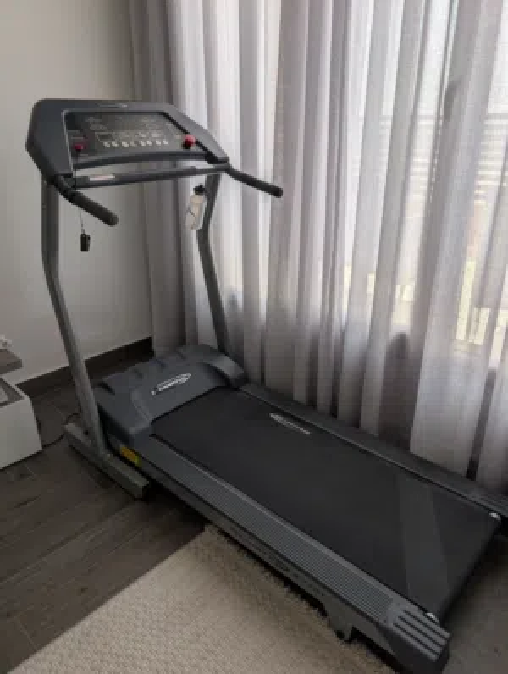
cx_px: 254
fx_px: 468
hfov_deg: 57.0
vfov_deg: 71.5
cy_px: 337
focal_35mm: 24
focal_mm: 6.9
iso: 20
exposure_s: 1/475
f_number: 1.68
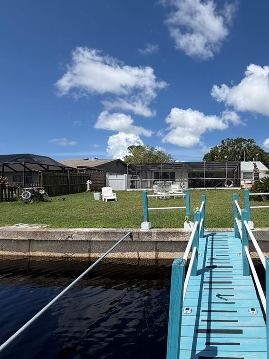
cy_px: 180
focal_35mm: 19
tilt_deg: +1.0
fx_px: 197
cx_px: 210
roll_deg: -0.2
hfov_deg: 63.5
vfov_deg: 84.7
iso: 20
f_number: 2.2
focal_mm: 2.22
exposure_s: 1/1211
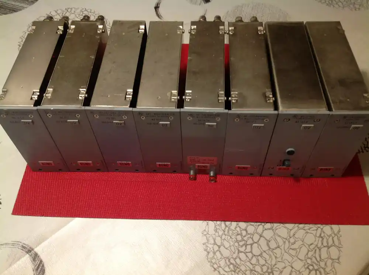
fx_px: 372
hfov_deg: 52.7
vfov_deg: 40.6
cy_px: 138
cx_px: 184
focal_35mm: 35
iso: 100
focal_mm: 4.28
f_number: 2.4
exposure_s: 1/15
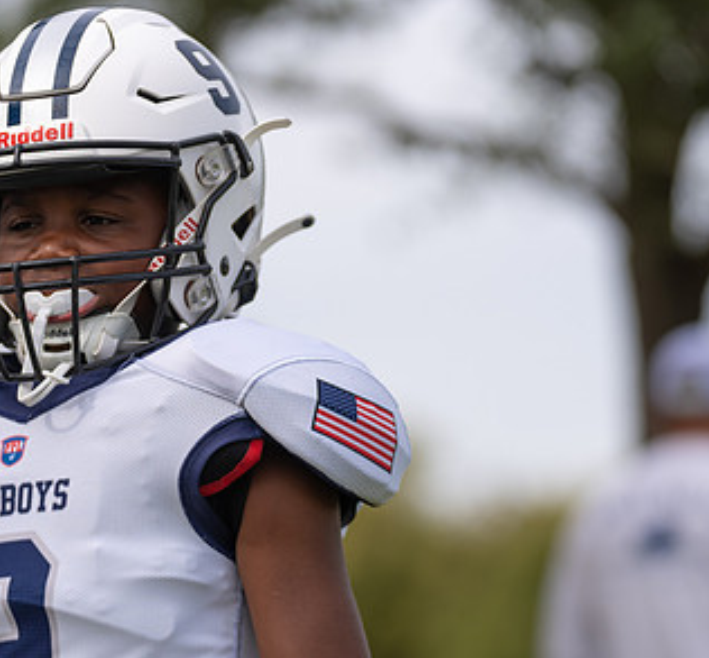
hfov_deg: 6.7
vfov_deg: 6.2
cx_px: 293
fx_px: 6100
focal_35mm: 273
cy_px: 384
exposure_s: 1/1600
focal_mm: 138
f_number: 2.8
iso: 100
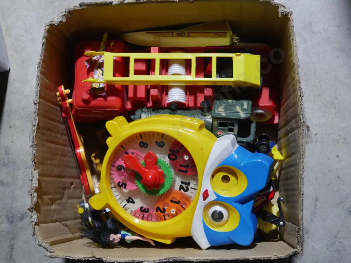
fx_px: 588
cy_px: 132
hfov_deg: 33.2
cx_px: 176
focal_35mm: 58
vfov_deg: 25.2
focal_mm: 29
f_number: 5.4
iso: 1000
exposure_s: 1/60
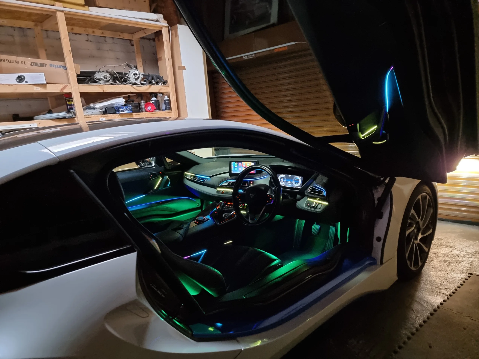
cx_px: 240
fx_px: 332
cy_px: 180
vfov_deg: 56.8
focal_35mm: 24
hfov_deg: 71.6
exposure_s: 1/25
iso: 1600
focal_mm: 6.7
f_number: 1.8
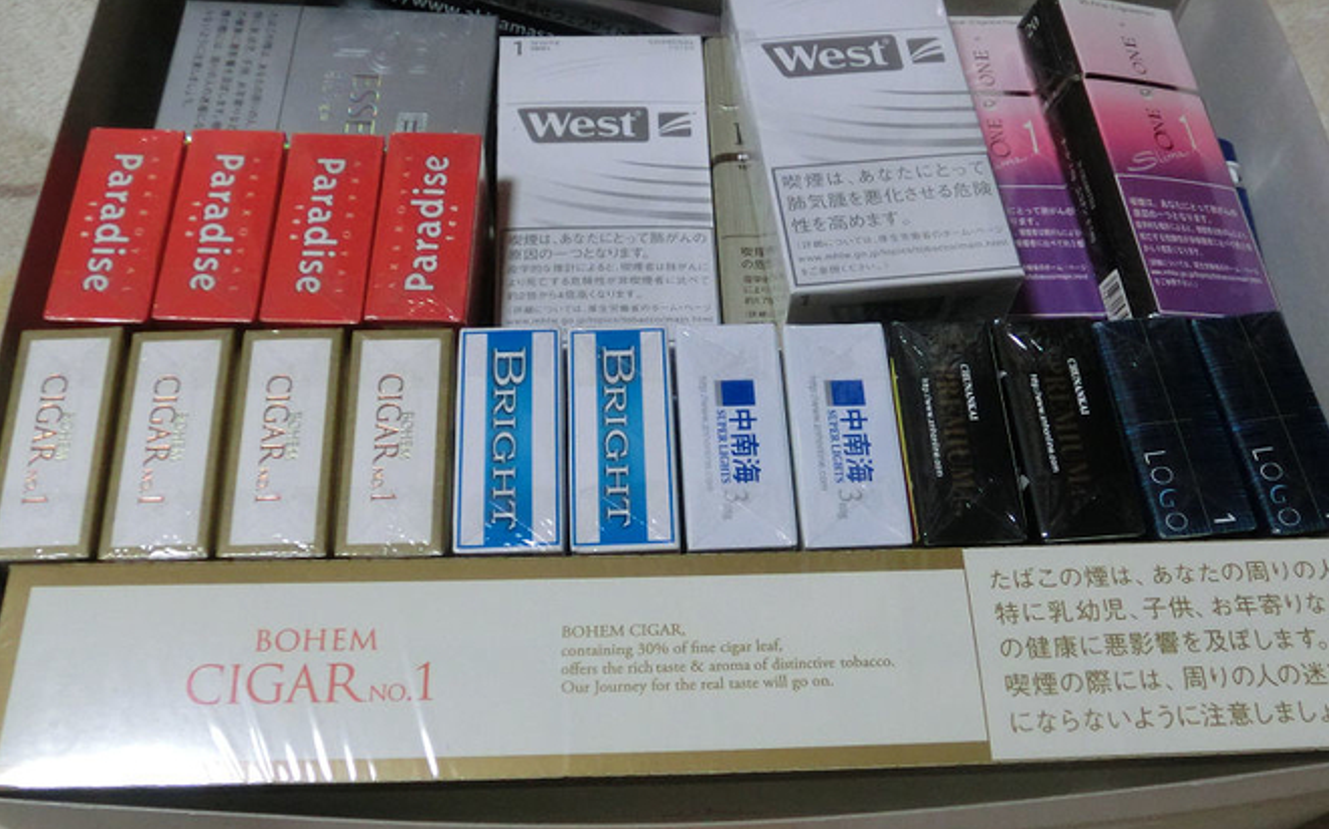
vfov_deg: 35.2
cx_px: 701
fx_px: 1303
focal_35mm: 36
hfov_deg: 54.0
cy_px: 497
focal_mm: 5
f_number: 3
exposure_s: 1/60
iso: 640
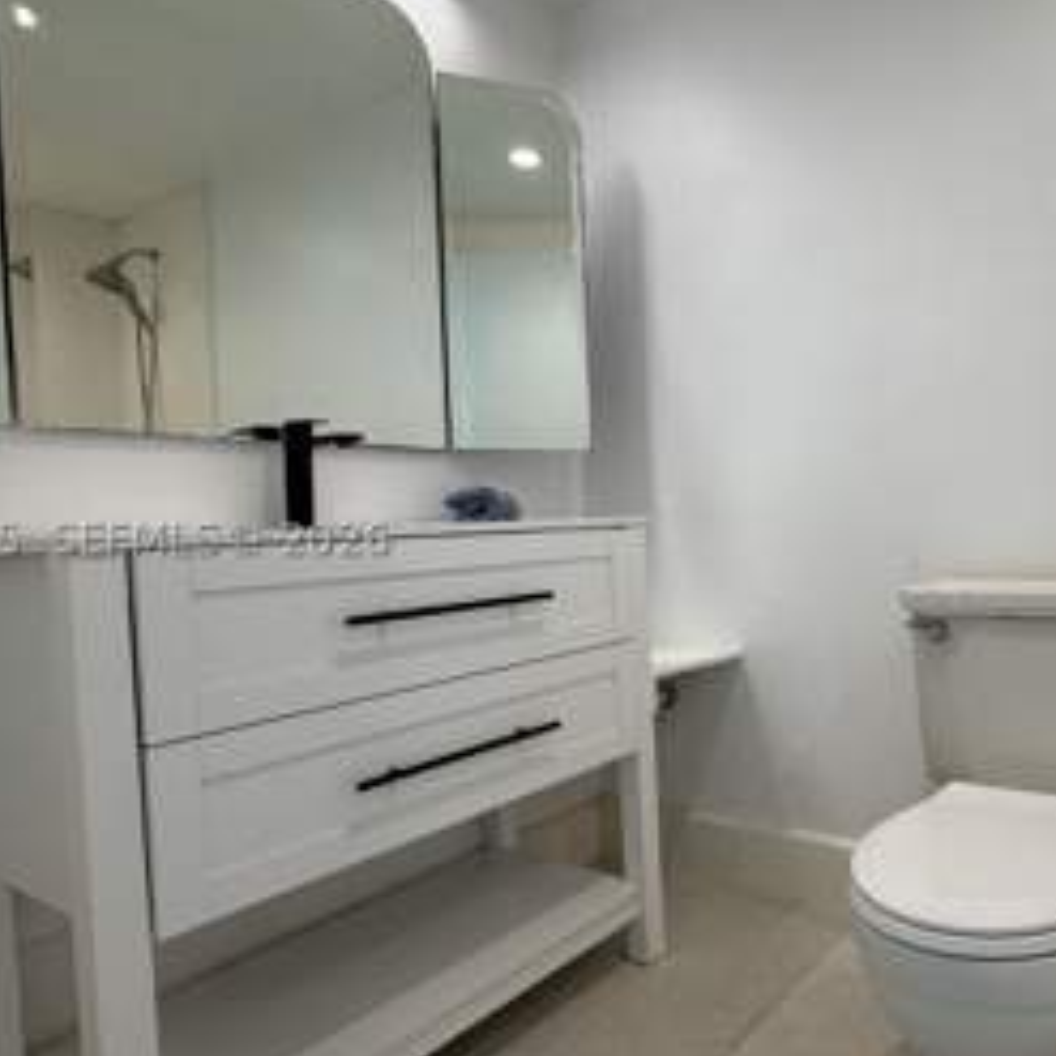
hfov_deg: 61.6
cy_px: 539
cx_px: 782
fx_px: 828
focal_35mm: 24
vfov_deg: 65.0
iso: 100
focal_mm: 2.22
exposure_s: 1/120
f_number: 2.2
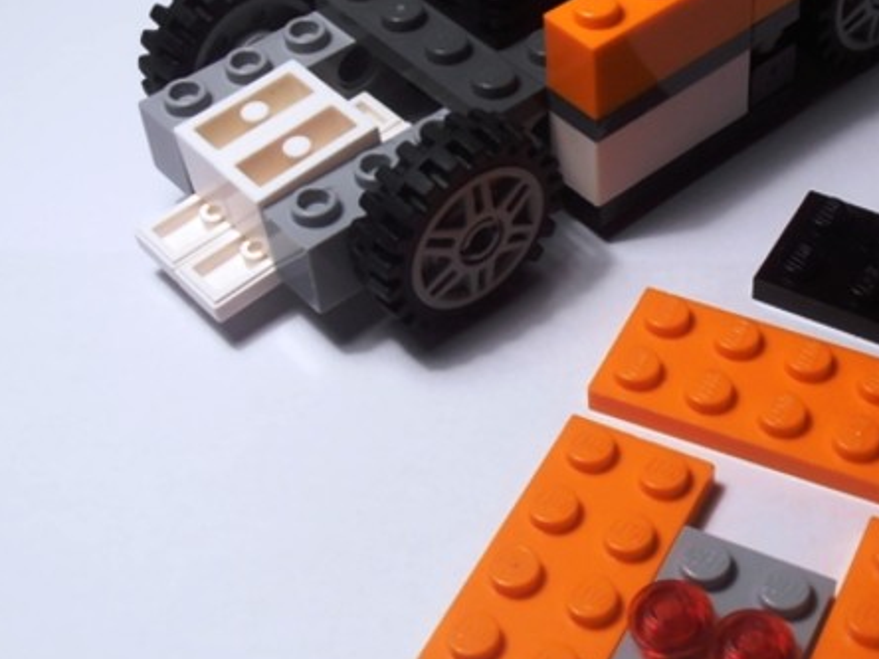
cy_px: 304
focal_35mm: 75
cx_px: 693
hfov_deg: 25.6
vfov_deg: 19.6
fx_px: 1904
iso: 80
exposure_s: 1/60
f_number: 3.9
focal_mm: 6.61
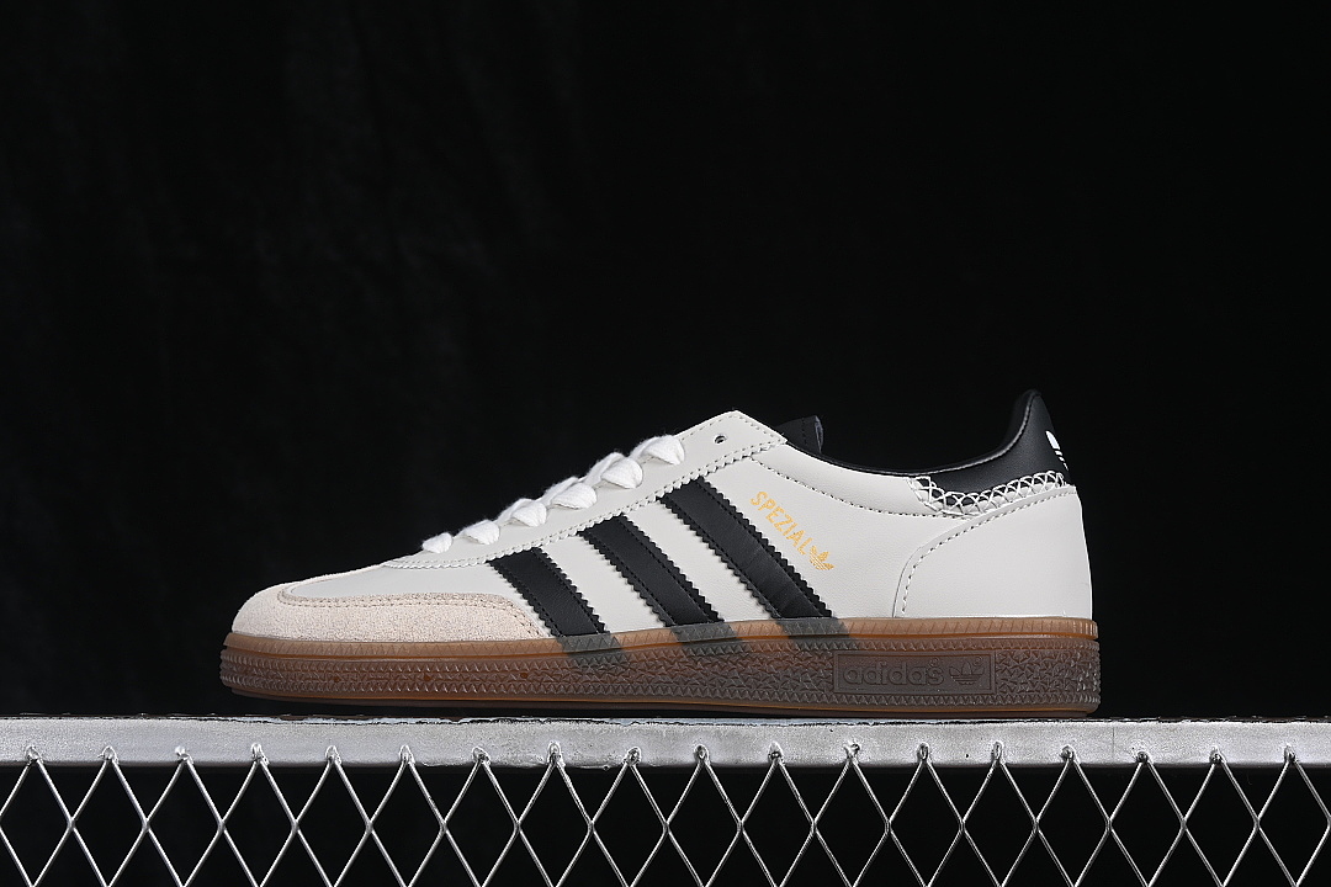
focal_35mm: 75
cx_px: 666
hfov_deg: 27.0
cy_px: 444
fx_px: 2773
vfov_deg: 18.2
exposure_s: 1/80
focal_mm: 50
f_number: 8
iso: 160
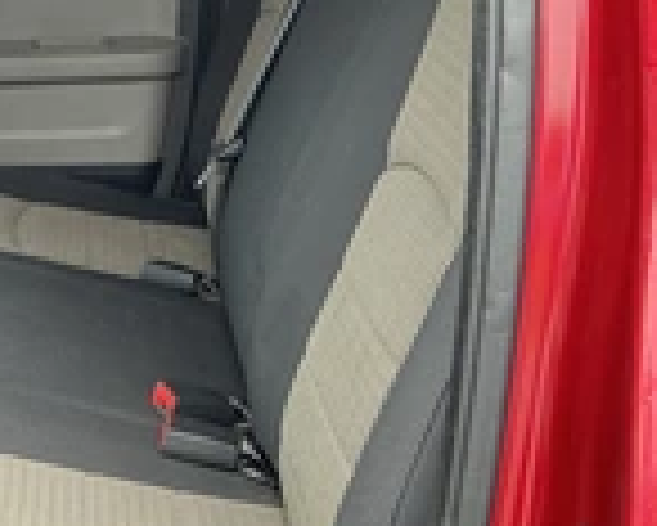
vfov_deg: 20.3
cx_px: -148
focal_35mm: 75
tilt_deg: -24.8
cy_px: 405
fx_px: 1459
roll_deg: +1.4
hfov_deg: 23.1
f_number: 1.8
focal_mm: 3
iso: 64
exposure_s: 1/122
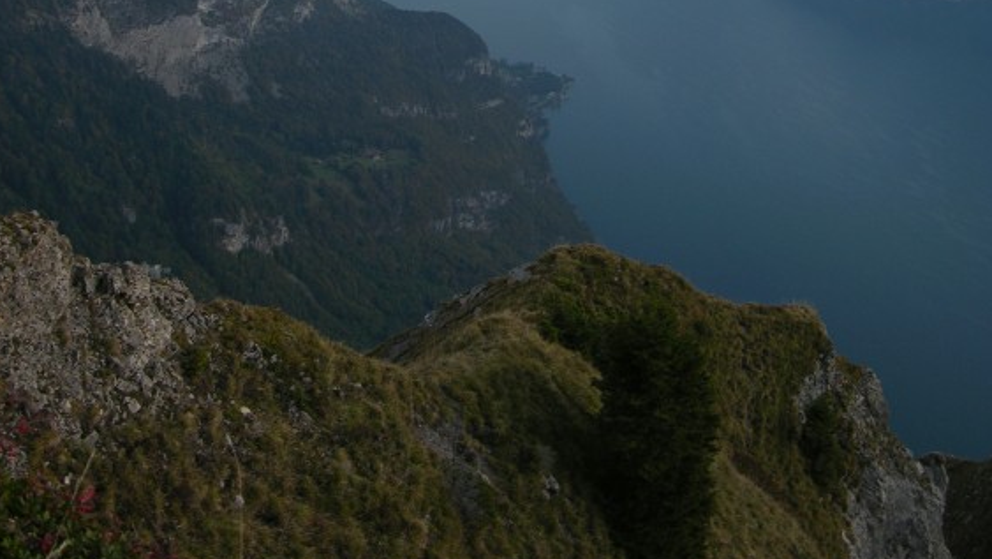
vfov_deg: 21.8
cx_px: 488
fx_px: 1368
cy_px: -67
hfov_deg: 39.9
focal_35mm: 52
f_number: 2.8
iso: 50
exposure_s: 1/32.3
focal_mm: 8.9
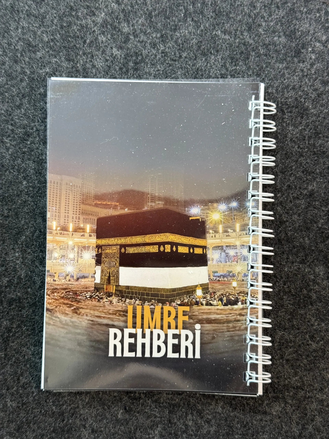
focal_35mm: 48
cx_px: 164
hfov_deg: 30.3
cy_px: 220
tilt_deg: -88.2
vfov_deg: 39.7
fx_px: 608
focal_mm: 6.76
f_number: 1.78
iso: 200
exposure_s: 1/50
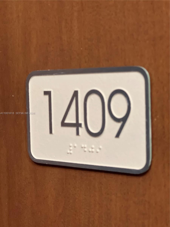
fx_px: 504
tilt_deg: -2.0
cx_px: 85
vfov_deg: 25.3
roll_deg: +0.7
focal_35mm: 77
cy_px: 114
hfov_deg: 19.1
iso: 400
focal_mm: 9
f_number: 2.8
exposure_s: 1/30
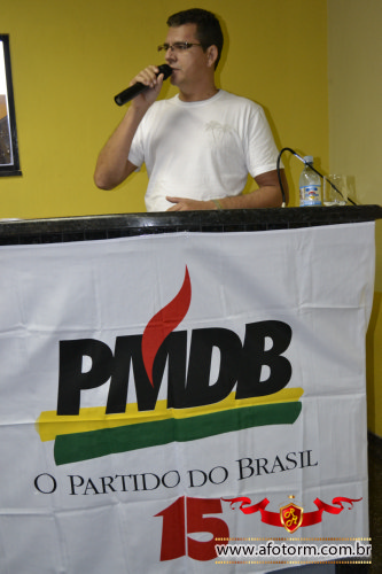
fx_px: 812
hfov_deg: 26.5
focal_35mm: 51
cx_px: 191
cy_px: 287
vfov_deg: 38.9
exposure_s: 1/60
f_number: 5
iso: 2000
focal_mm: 34
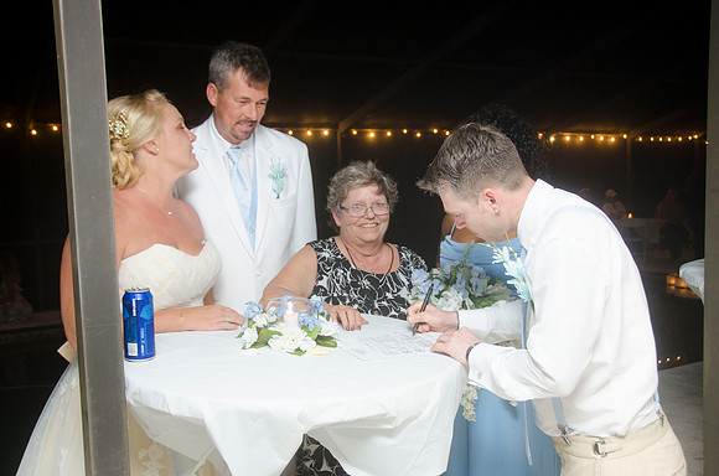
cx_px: 360
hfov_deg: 53.2
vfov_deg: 36.7
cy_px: 238
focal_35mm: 36
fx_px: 717
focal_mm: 24
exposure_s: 1/60
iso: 400
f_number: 5.6
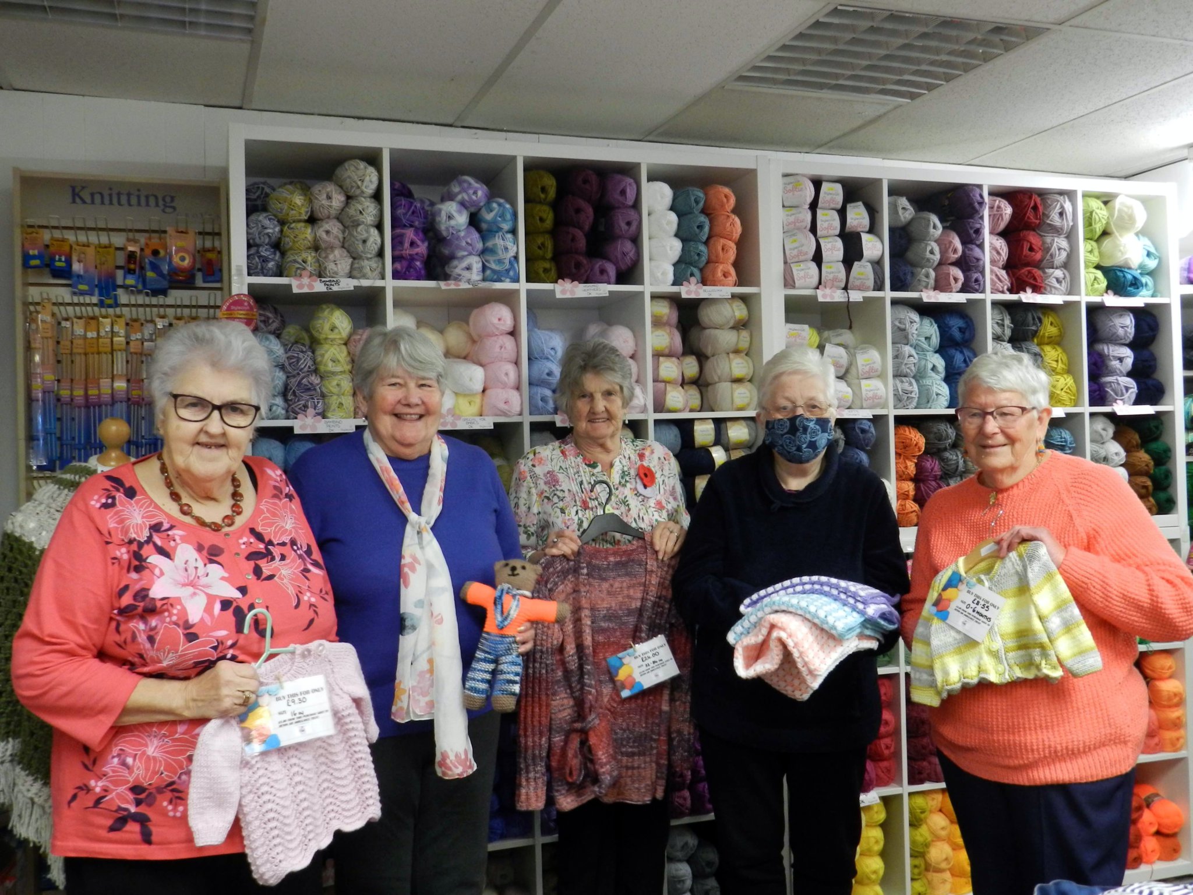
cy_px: 448
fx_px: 1103
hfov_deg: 56.8
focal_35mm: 32
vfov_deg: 44.2
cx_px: 596
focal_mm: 5.6
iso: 400
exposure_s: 1/15
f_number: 3.7
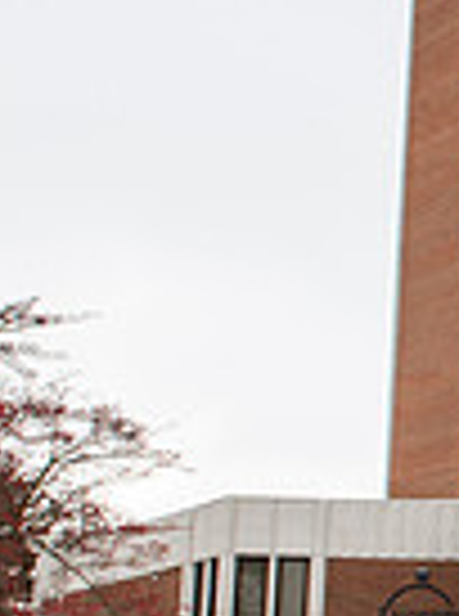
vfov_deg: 20.0
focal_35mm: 98
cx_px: 963
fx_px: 1741
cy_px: 411
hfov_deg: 12.8
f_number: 7.1
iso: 125
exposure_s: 1/200
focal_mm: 24
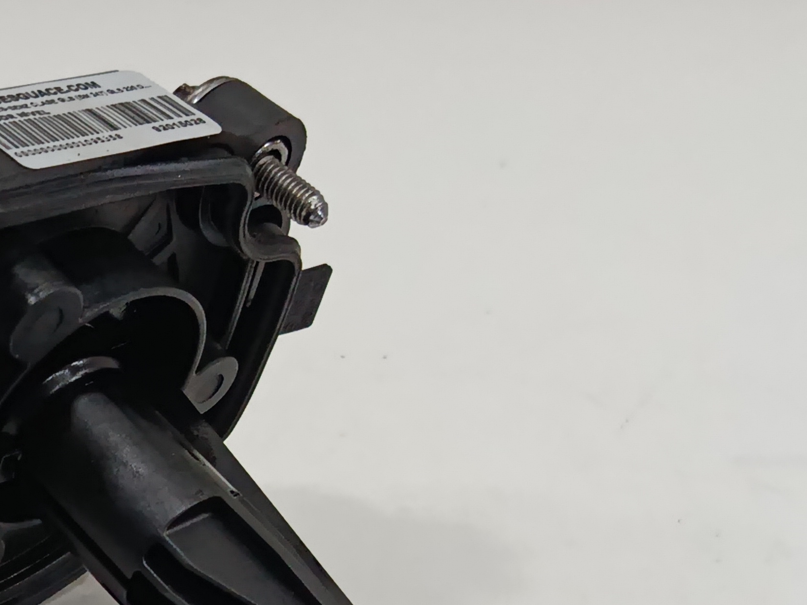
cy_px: 613
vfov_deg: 17.5
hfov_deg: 23.3
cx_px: 90
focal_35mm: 82
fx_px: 1912
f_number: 1.7
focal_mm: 5.24
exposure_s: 1/100
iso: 942
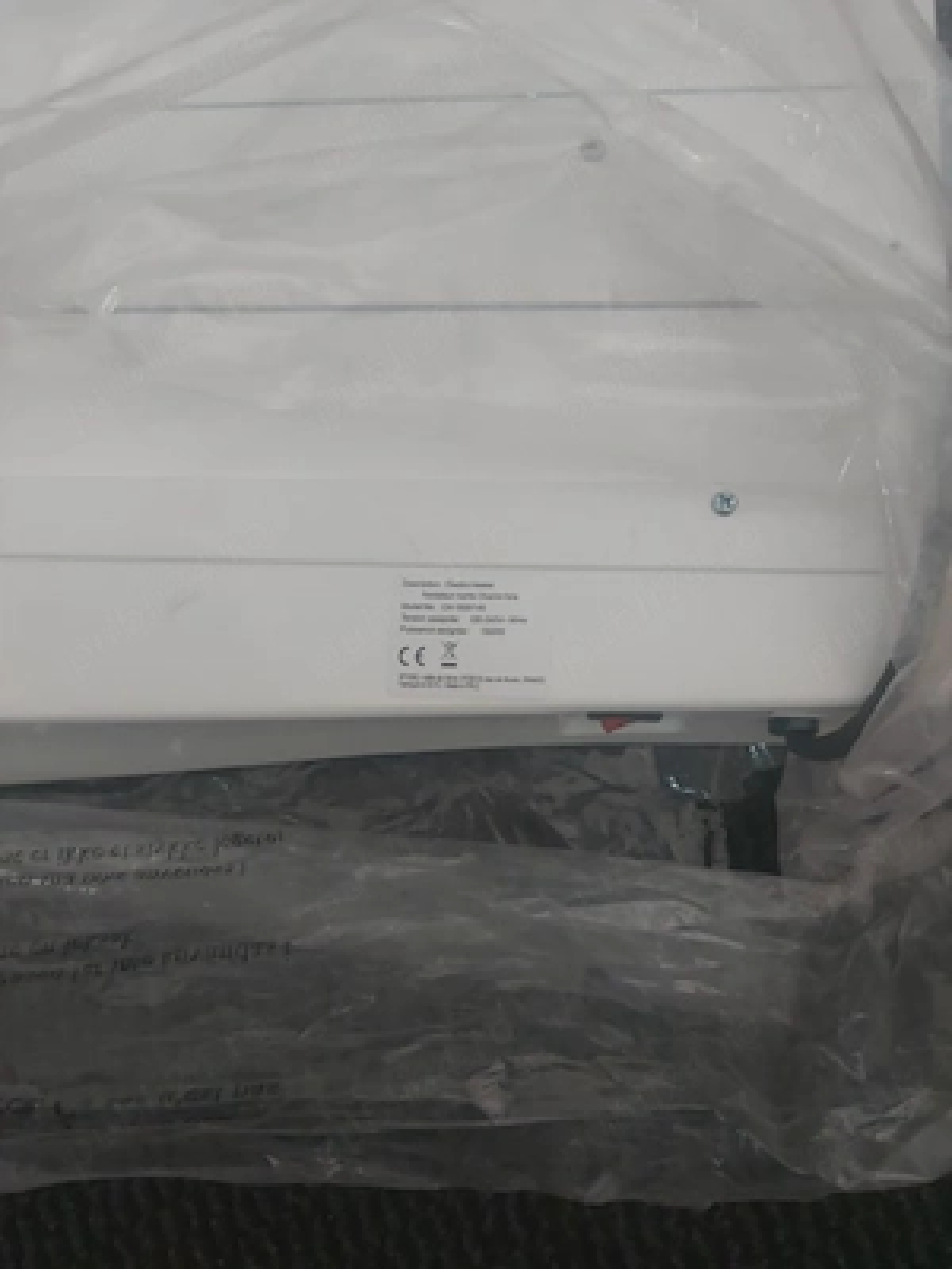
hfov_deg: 54.9
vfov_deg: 69.4
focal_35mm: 25
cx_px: 476
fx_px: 917
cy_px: 634
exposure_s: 1/50
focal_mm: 5.23
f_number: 1.8
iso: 253
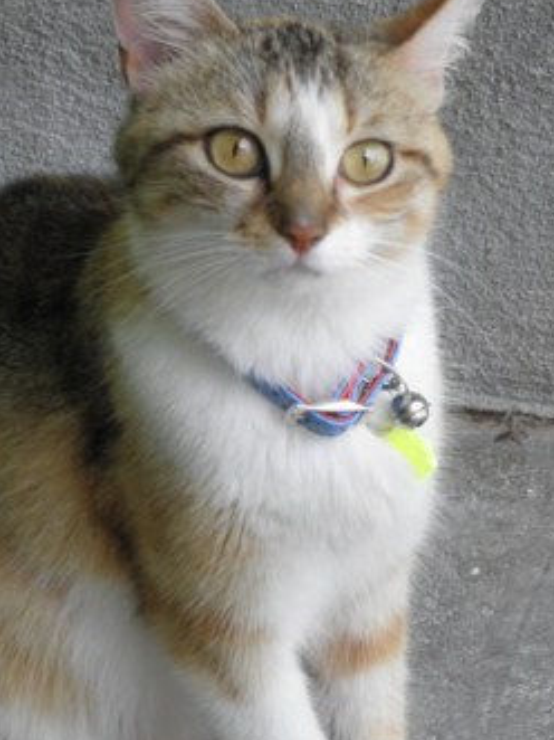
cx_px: 138
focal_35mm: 213
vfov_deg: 9.3
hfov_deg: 7.0
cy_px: 393
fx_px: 4548
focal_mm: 19.73
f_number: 4.3
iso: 125
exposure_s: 1/30
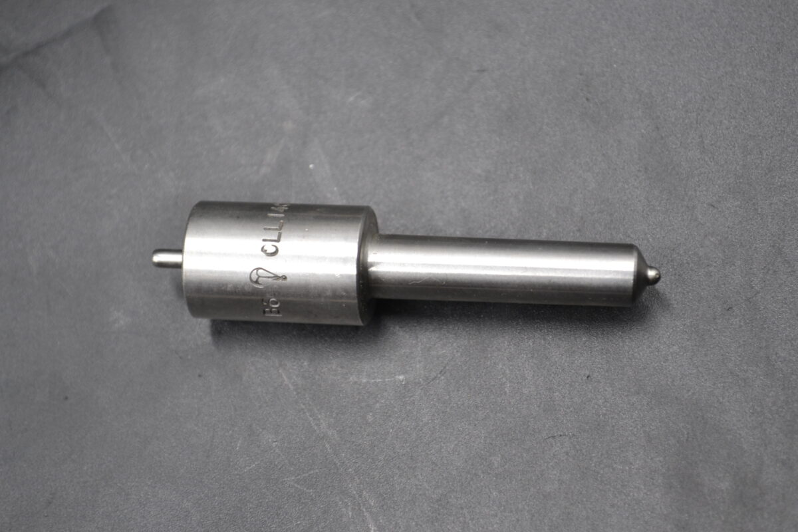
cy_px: 266
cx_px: 399
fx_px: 1662
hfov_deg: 27.0
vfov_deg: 18.2
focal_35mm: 75
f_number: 5.6
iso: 400
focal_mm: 50
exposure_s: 1/40
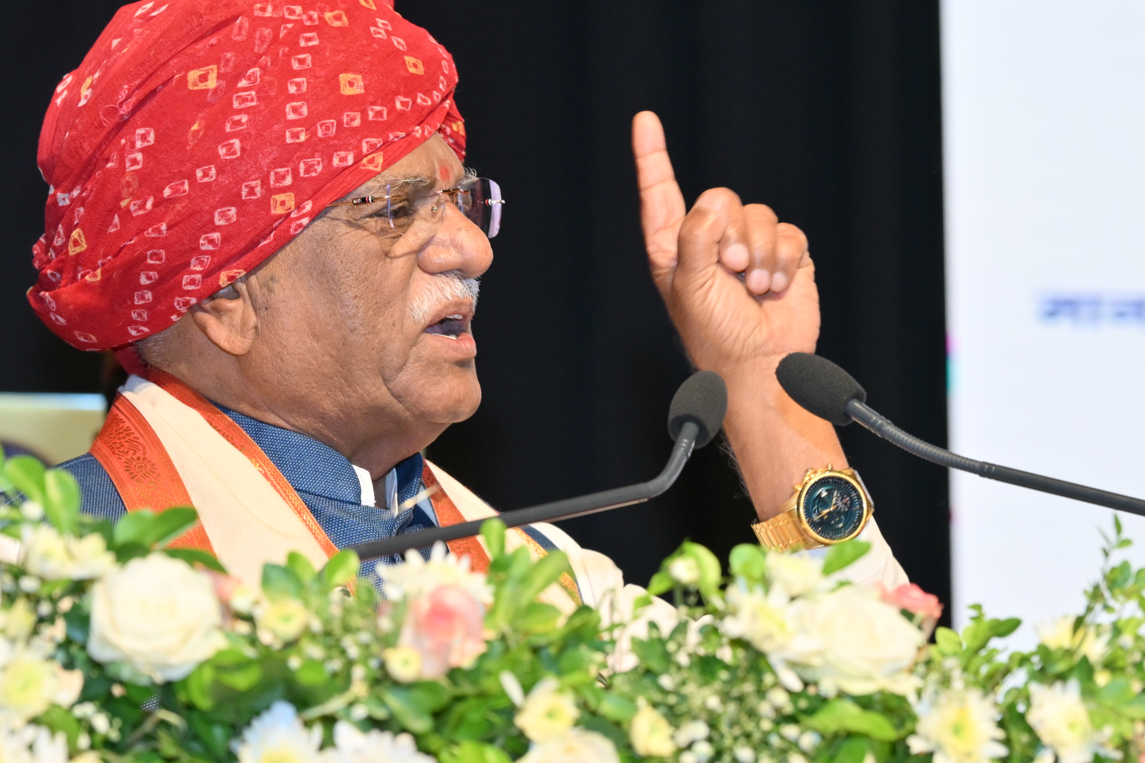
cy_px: 219
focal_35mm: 215
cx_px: 506
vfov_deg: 6.4
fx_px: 6837
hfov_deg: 9.6
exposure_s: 1/125
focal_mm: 120
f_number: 5.6
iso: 1000
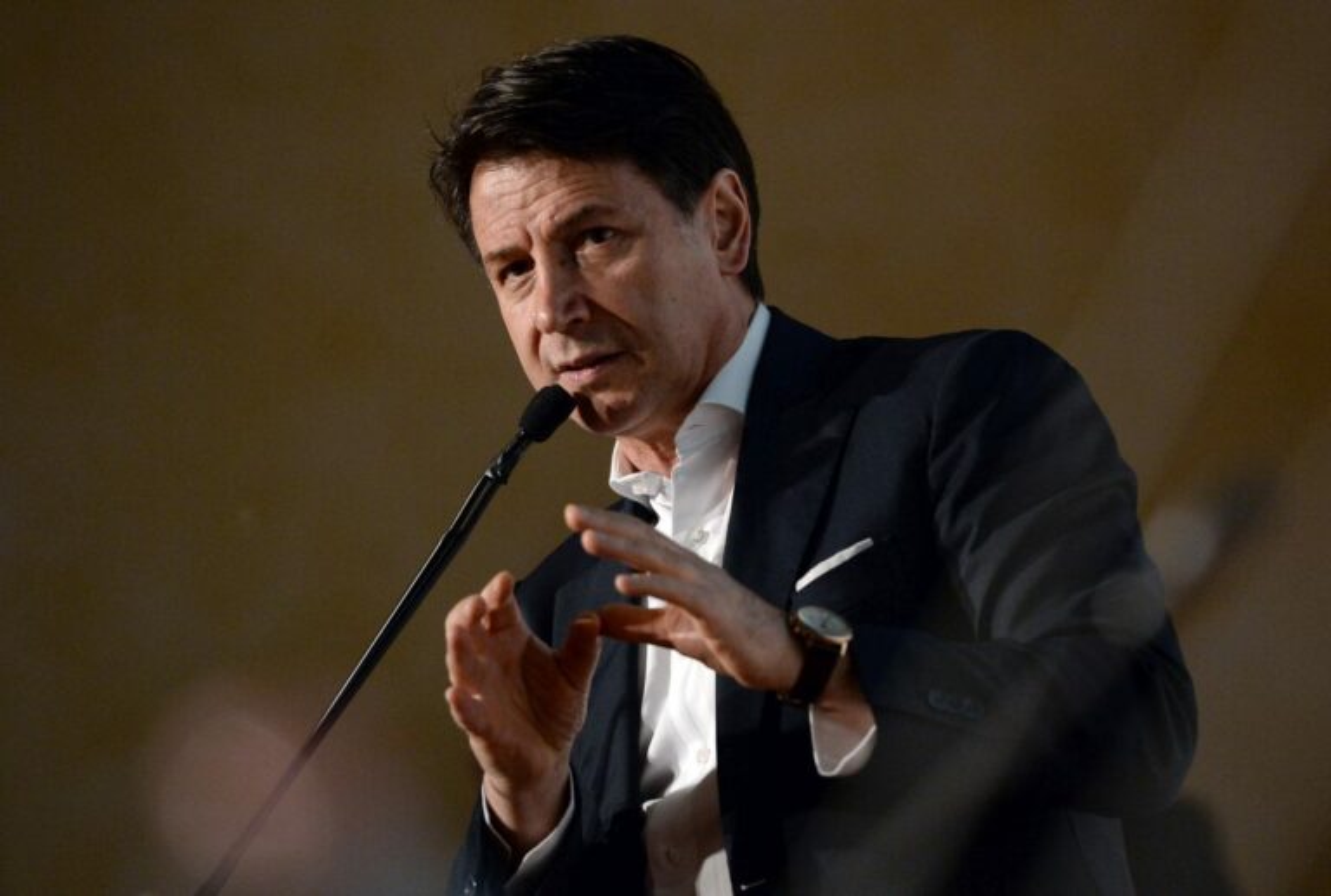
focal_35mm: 200
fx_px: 7416
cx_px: 666
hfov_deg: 10.3
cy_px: 448
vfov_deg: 6.9
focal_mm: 200
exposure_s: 1/250
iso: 3200
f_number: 3.5
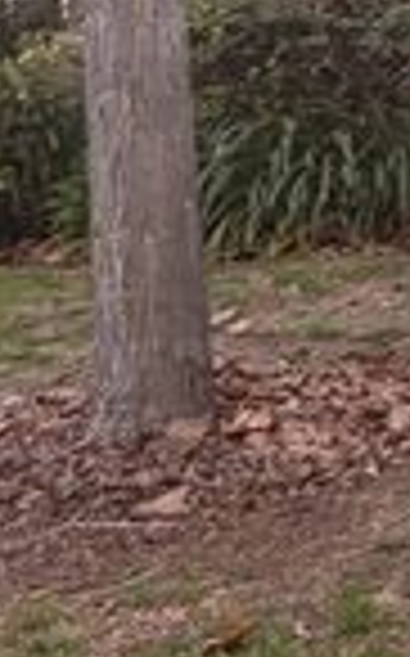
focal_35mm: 126
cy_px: -92
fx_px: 2257
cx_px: 608
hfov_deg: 10.1
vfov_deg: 16.0
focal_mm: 5.96
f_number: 1.6
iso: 125
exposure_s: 1/155
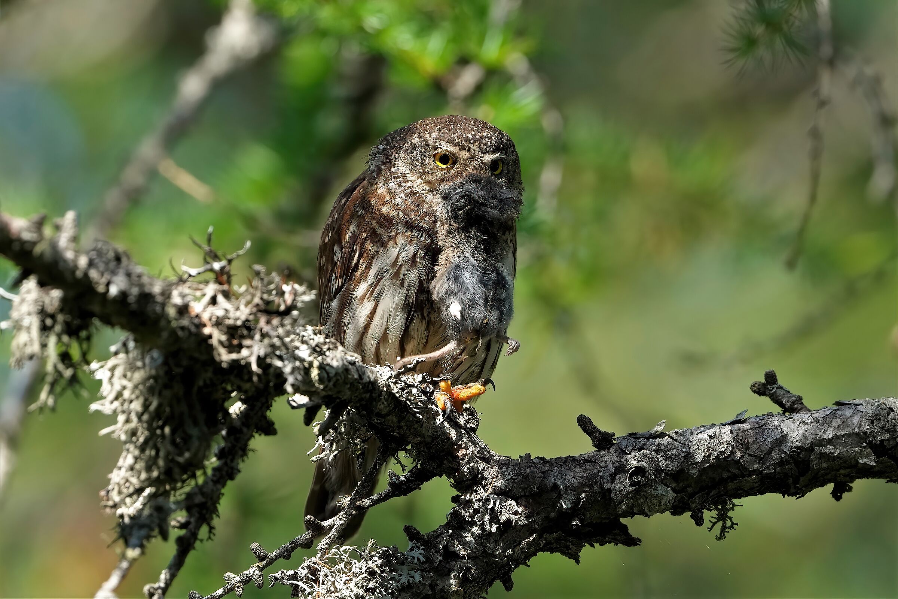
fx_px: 22448
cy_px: 300
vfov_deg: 1.5
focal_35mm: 900
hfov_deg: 2.3
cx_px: 449
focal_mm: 600
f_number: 4.5
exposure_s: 1/1000
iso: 800
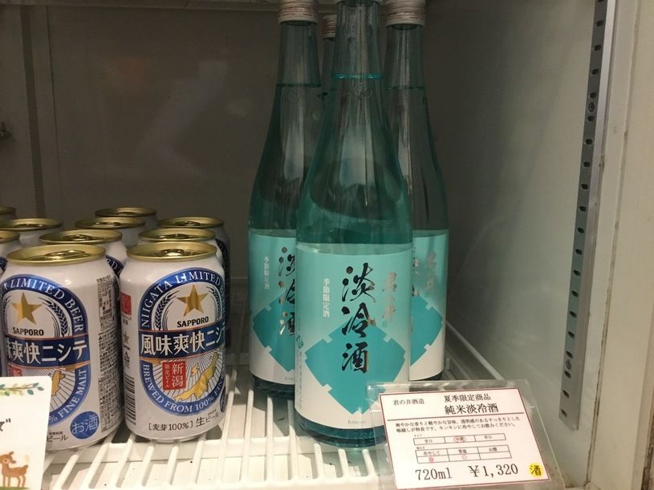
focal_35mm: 31
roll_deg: -0.4
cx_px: 327
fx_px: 586
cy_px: 245
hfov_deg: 58.4
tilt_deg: -10.2
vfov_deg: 45.4
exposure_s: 1/15
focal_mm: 3.3
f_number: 2.4
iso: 200
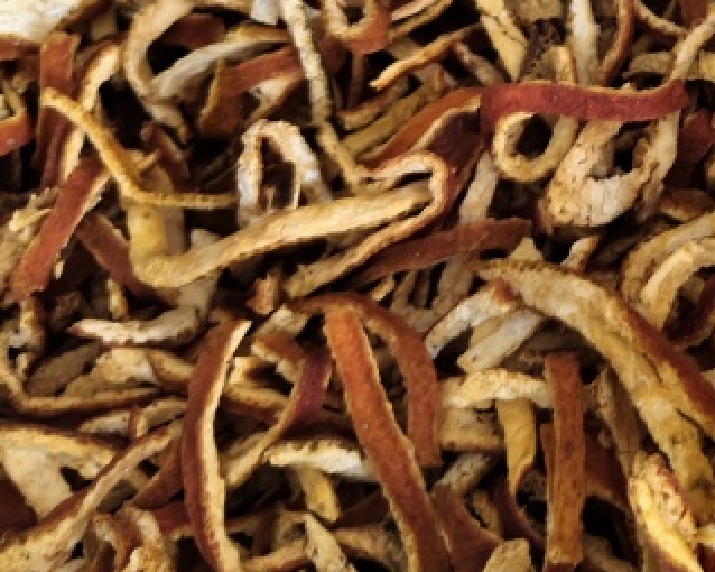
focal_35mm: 75
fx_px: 1587
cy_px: -190
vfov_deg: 18.8
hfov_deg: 23.2
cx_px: 867
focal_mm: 5.56
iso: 635
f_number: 1.88
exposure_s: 1/33.3
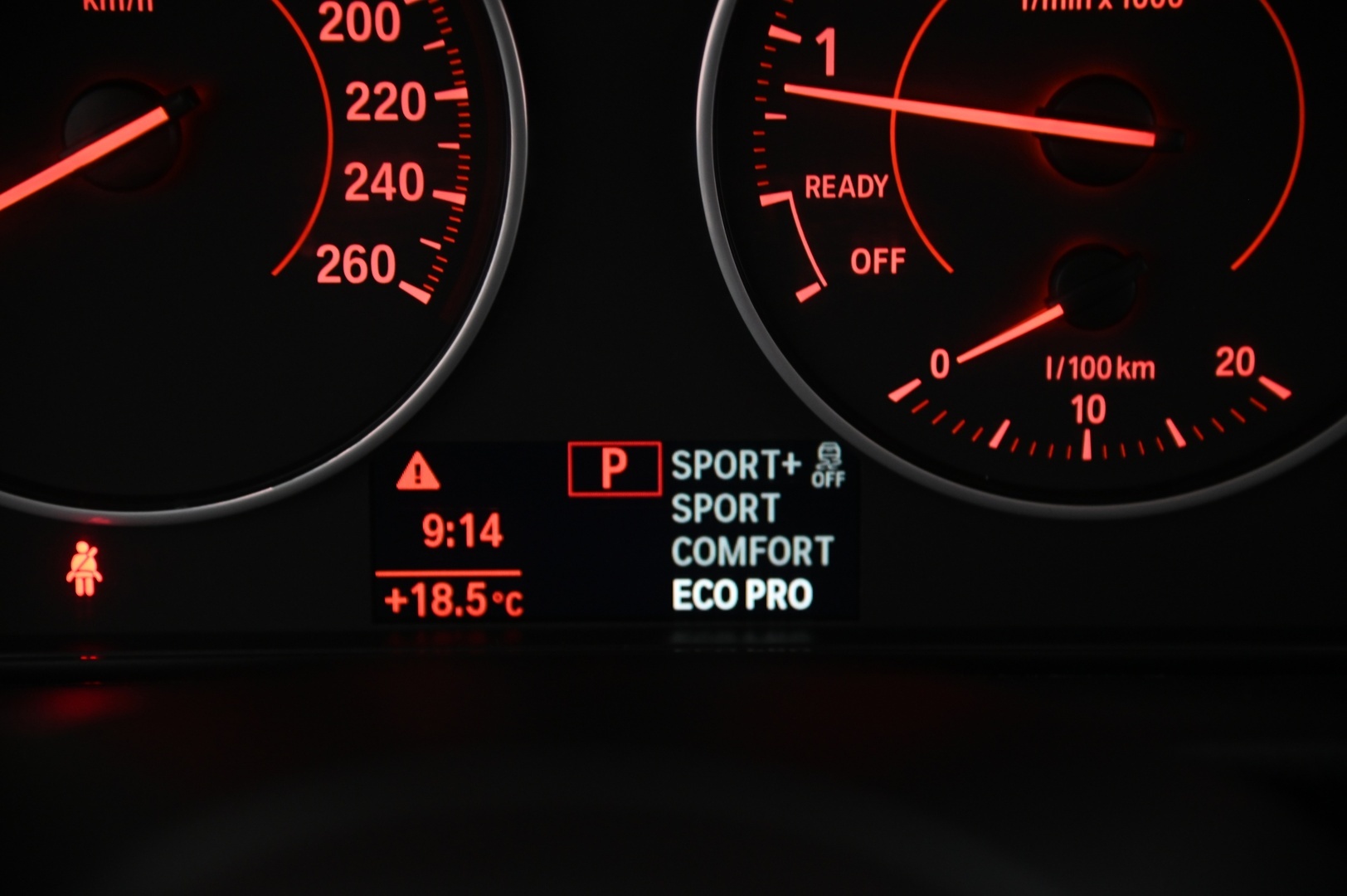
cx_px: 674
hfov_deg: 20.4
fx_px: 3739
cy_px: 448
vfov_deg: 13.7
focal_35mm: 100
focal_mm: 100
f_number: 4
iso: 2000
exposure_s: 1/30
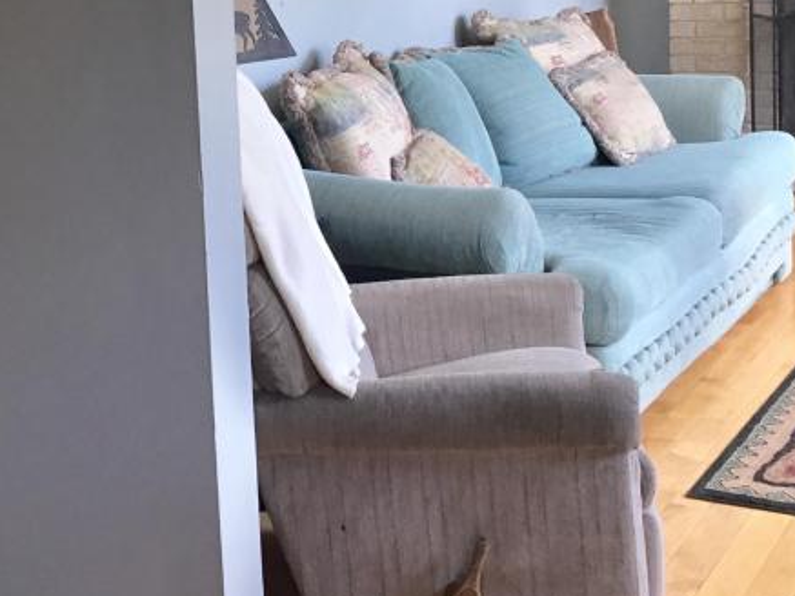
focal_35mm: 68
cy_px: 98
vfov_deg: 21.3
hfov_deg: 28.1
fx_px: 1562
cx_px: 200
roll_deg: +2.7
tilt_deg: -5.9
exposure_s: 1/30
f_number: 2.2
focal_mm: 4.15
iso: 50
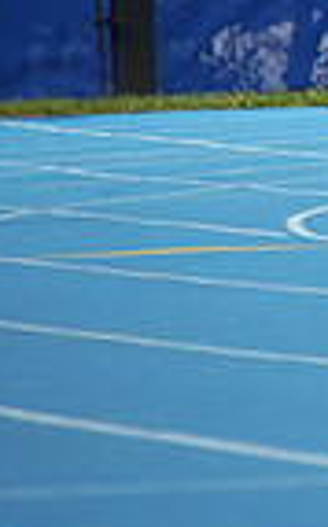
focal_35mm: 1657
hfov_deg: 0.8
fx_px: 23771
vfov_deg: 1.3
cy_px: -149
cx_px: 1032
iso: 320
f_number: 5.6
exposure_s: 1/1250
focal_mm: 400
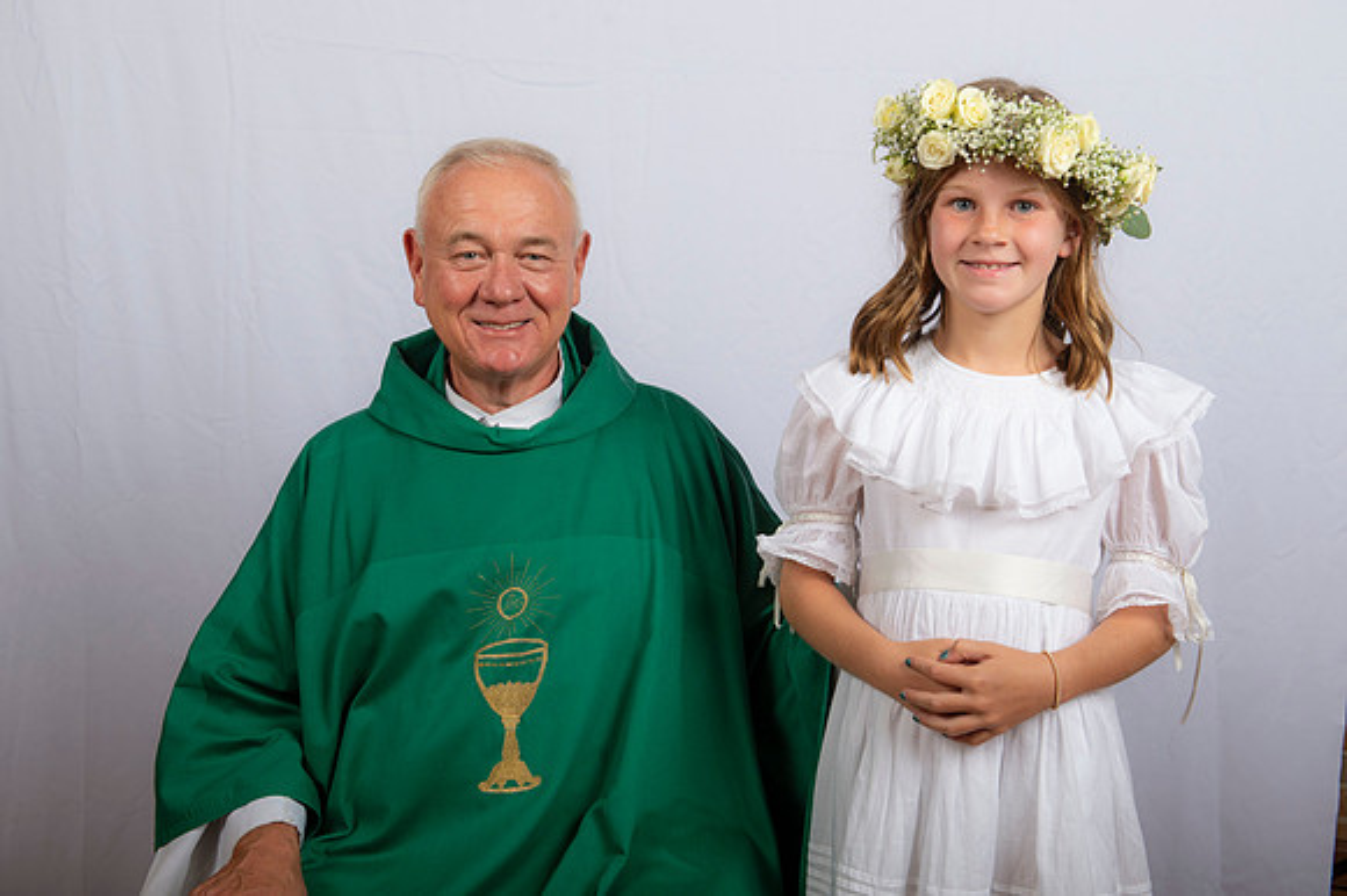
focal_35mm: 50
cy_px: 448
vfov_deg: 27.0
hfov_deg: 39.6
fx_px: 1870
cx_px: 674
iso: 320
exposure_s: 1/200
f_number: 8
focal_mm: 50
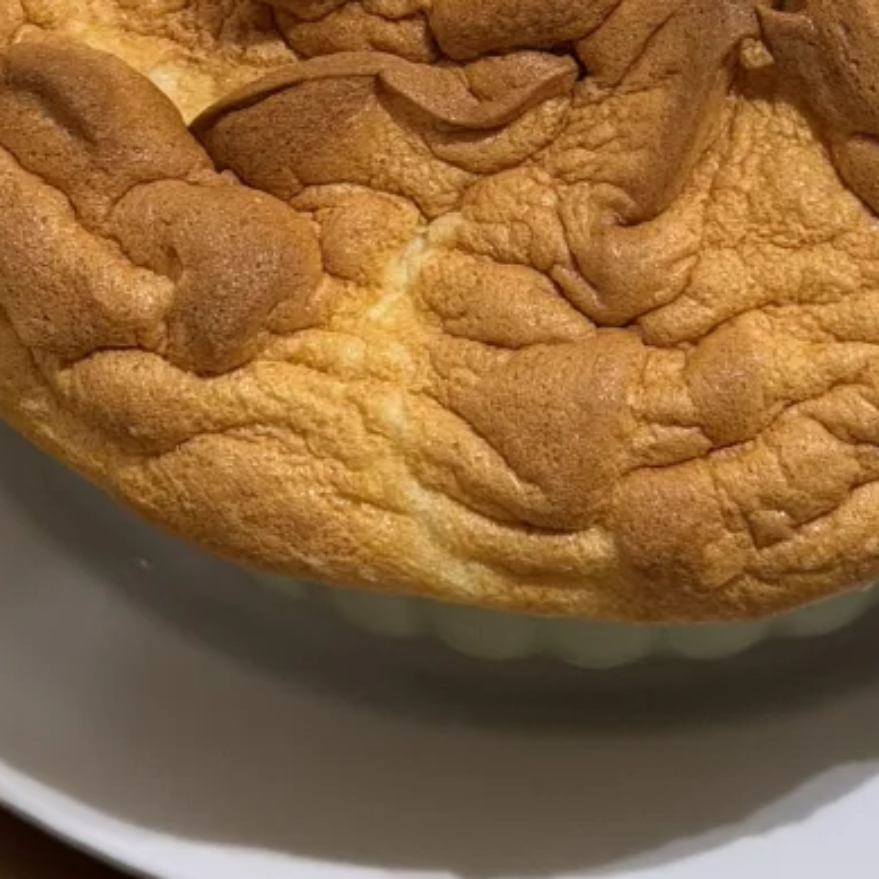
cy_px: -538
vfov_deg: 10.6
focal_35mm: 157
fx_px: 4510
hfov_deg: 11.1
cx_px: 664
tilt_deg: -52.4
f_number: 1.78
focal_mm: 6.76
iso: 250
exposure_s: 1/50
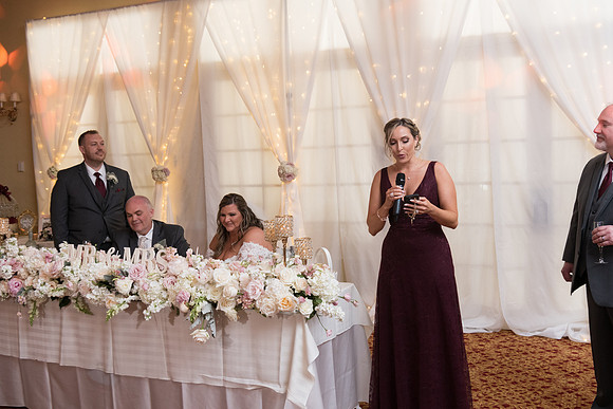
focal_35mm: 40
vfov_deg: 33.4
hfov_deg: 48.4
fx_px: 681
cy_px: 204
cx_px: 306
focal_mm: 40
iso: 1600
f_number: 5
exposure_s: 1/125
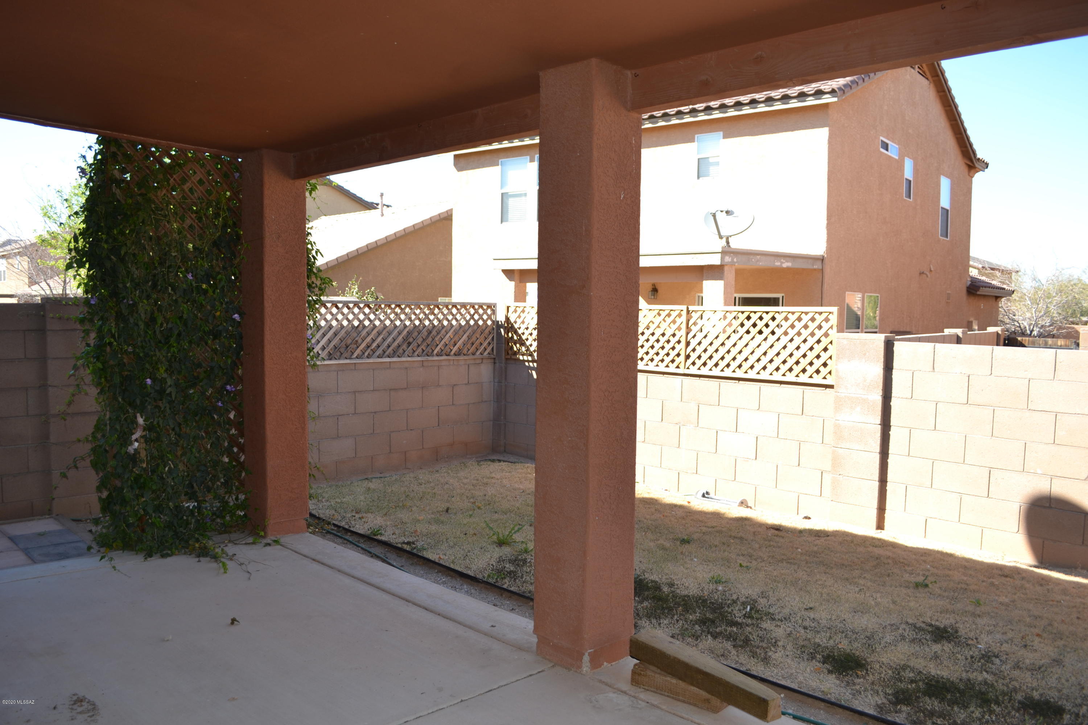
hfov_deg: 67.4
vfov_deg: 47.9
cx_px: 544
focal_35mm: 27
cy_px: 362
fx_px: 816
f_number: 5
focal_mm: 18
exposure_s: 1/200
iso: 100
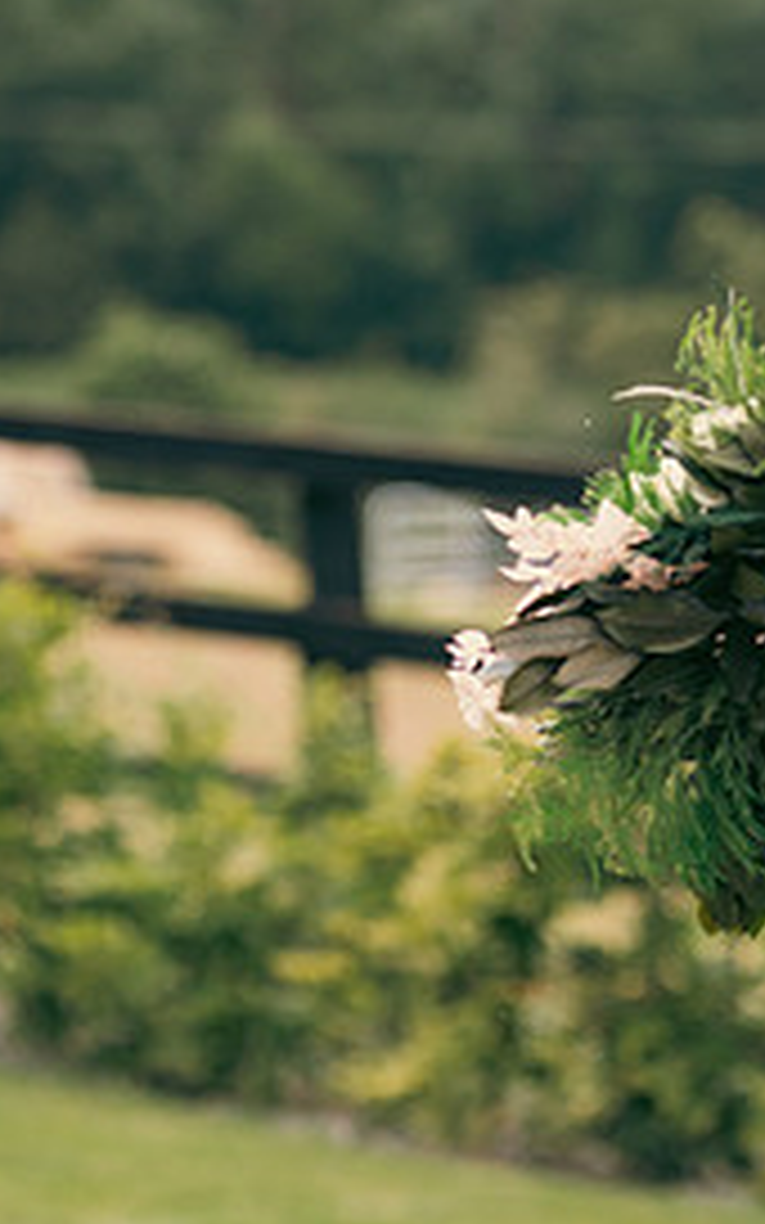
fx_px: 7606
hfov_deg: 5.7
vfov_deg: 9.2
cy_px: 673
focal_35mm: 228
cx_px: 1116
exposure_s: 1/320
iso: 125
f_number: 3.5
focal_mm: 105
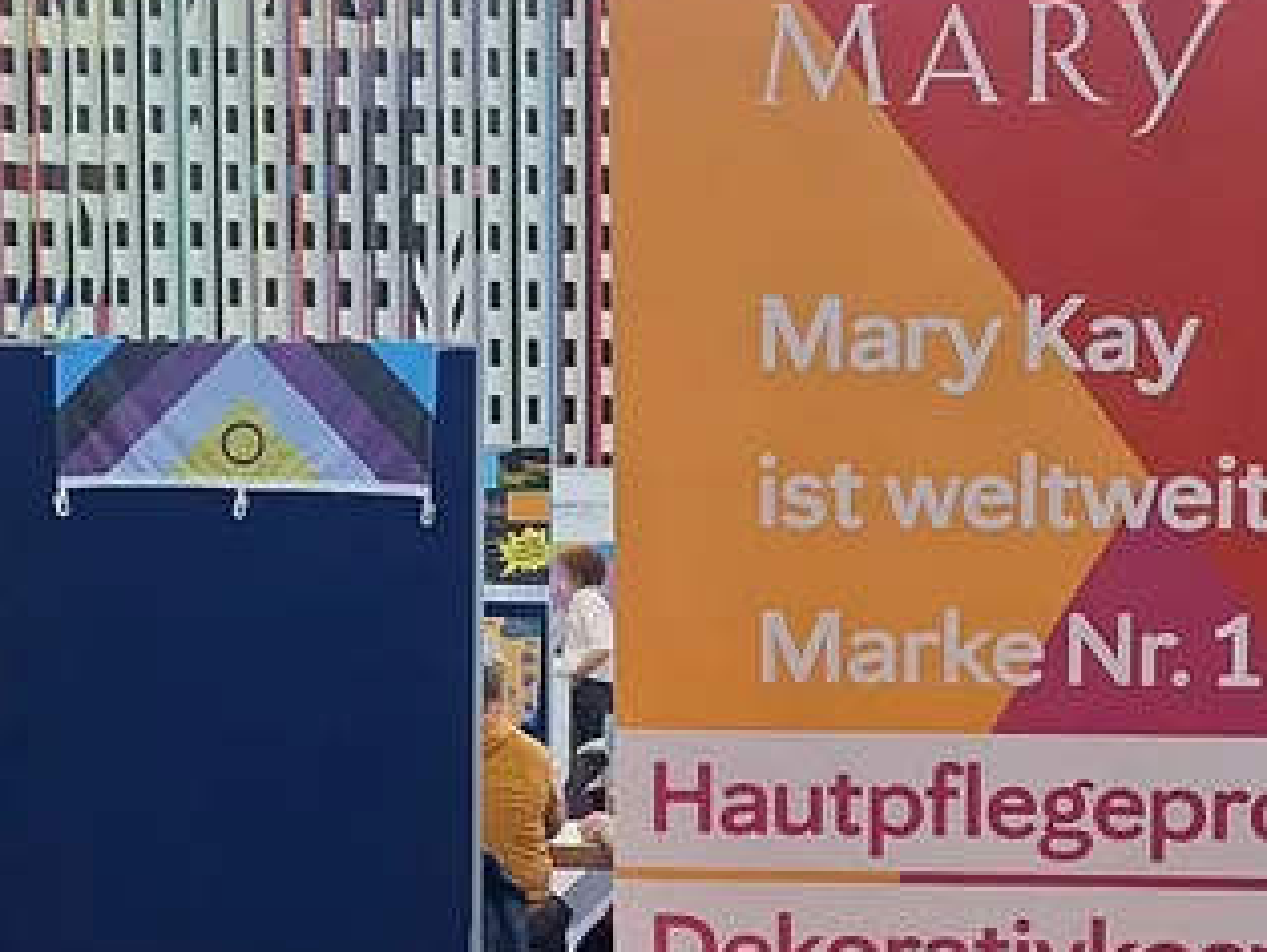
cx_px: 868
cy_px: 746
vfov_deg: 19.5
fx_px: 2747
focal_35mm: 75
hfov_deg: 25.8
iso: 64
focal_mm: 5.54
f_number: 1.8
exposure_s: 1/100
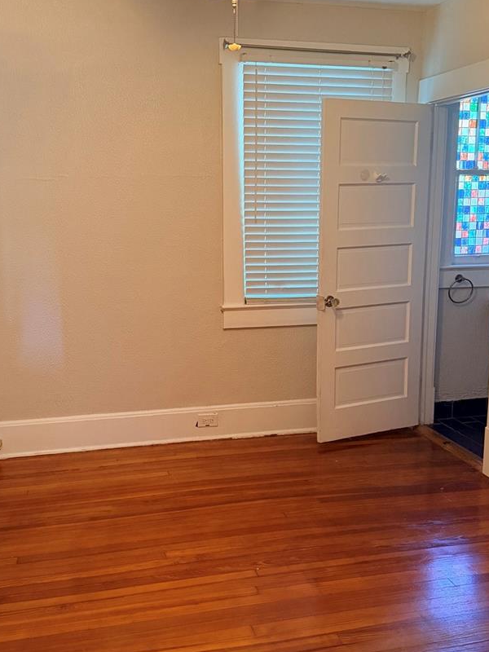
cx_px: 227
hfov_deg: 39.6
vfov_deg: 51.4
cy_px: 323
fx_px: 678
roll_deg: +0.7
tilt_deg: -10.8
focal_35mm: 36
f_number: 1.78
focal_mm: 6.76
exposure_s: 1/60
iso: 800
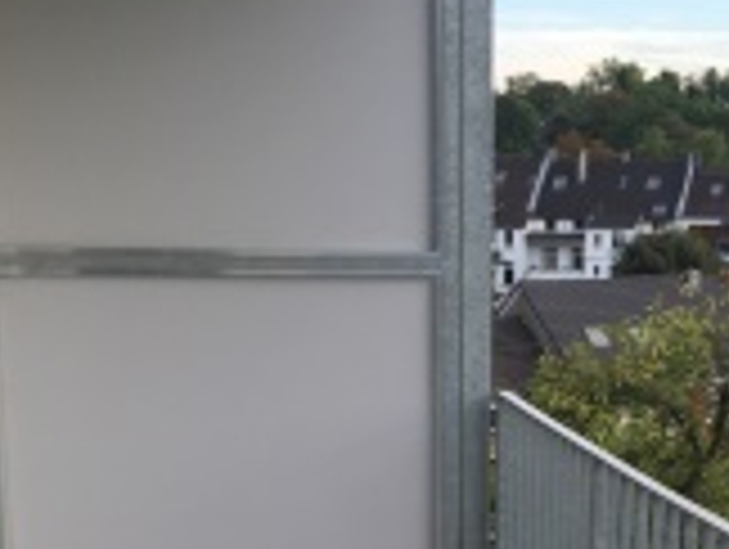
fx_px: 1687
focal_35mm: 80
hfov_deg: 24.1
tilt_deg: -16.1
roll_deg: -1.2
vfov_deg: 17.5
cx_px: 558
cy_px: 693
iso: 32
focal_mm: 4.15
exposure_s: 1/223
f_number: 2.2
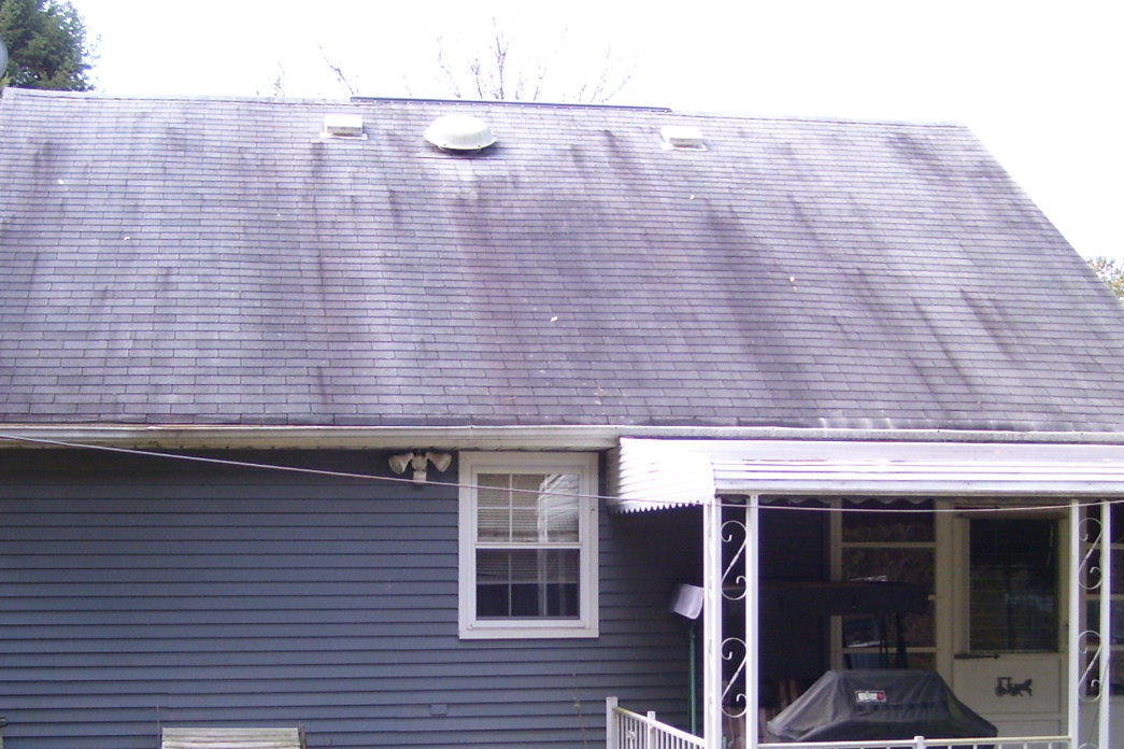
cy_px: 589
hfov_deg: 32.9
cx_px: 555
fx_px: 1904
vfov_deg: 22.0
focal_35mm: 61
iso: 80
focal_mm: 6
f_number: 2.7
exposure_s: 1/125
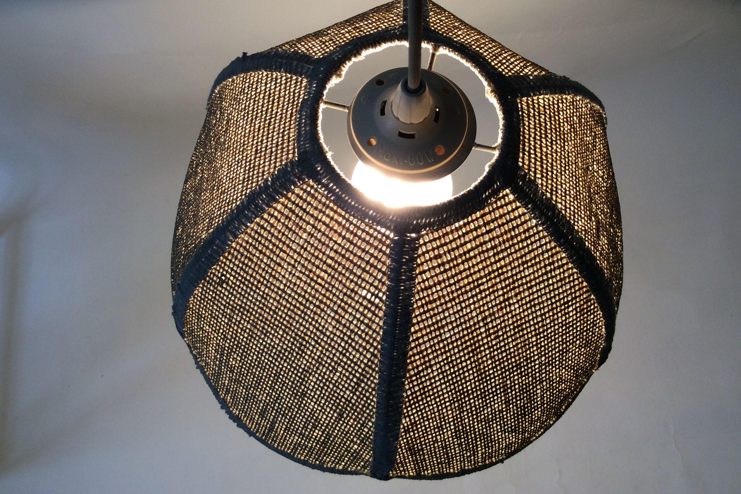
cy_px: 211
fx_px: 700
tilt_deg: -71.2
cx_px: 370
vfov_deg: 38.8
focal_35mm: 34
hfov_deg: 55.8
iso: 40
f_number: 2.4
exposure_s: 1/50
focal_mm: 3.3
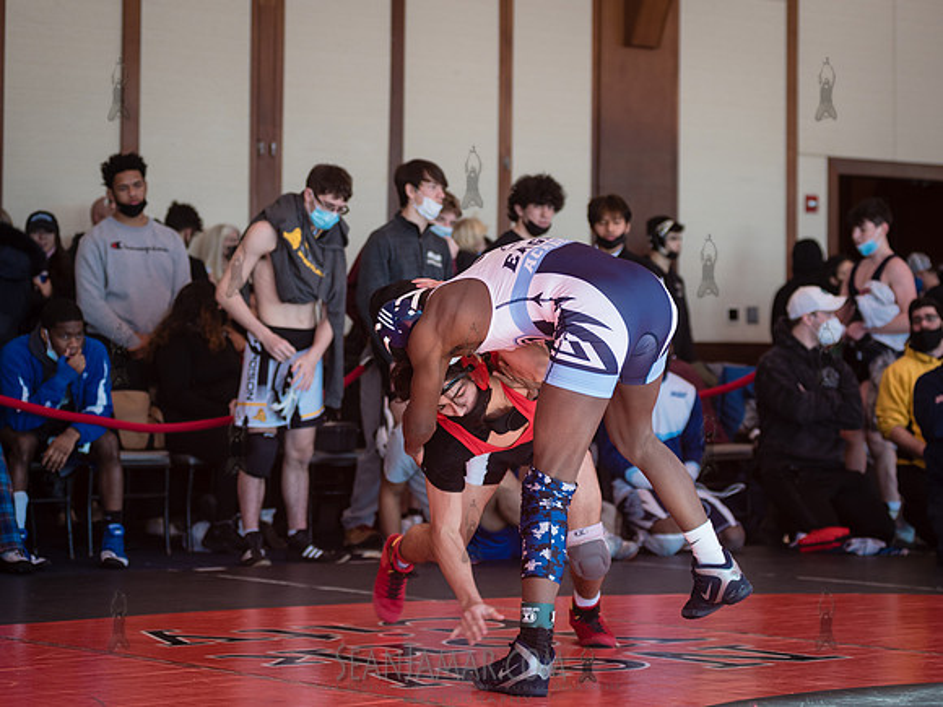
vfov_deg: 14.9
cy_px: 301
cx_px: 461
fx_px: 2704
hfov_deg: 19.8
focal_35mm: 99
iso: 400
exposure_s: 1/400
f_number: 4
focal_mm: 80
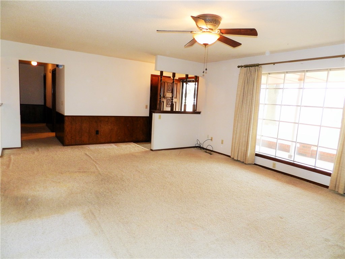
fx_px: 229
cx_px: 172
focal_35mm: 23
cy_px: 130
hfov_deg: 73.9
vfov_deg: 58.9
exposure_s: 1/30
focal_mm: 4
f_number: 3.4
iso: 200
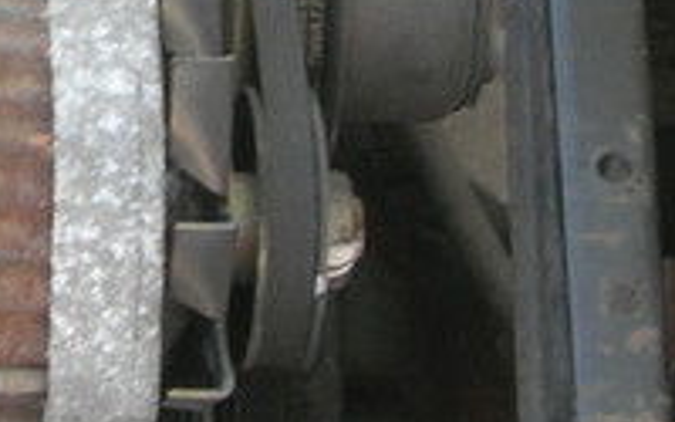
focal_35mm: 215
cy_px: -290
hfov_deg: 9.7
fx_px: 3955
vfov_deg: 6.0
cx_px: -52
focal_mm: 7.8
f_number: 4.8
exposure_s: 1/41.2
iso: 64
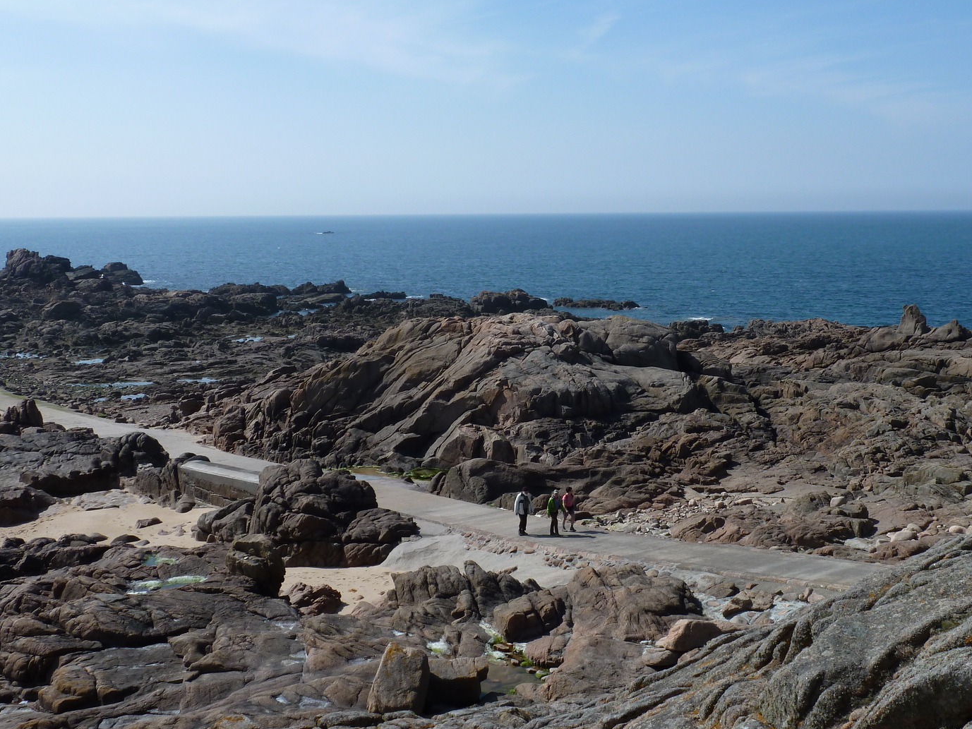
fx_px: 1208
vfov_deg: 33.6
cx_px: 564
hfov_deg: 43.7
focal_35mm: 43
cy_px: 351
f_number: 5.6
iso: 80
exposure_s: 1/400
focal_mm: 6.1
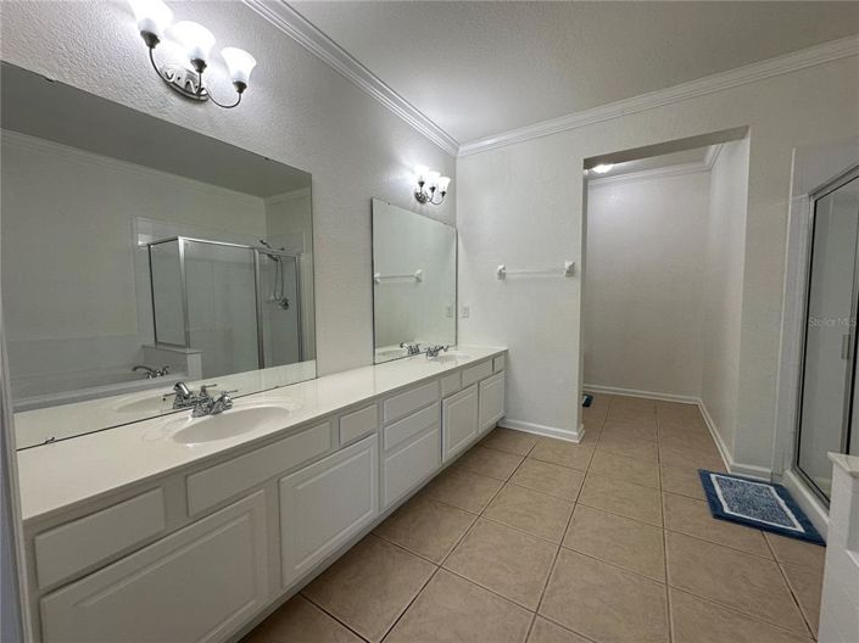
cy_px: 322
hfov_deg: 102.1
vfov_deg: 85.6
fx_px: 347
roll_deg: +0.0
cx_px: 430
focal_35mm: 14
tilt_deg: -4.0
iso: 125
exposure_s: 1/120
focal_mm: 2.22
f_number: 2.2
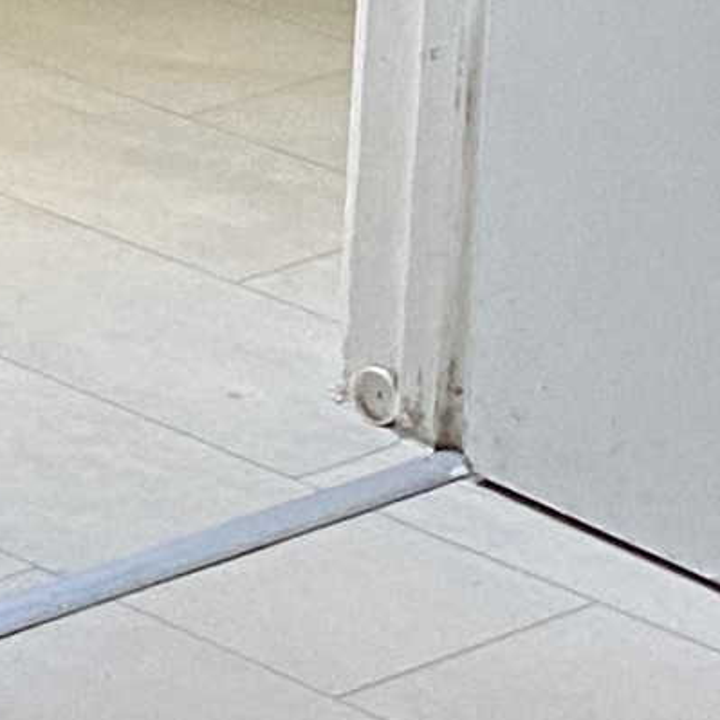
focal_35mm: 232
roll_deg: +0.9
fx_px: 5459
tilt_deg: -9.9
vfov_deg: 7.2
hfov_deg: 6.6
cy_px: -928
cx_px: -1703
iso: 125
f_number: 1.8
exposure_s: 1/60
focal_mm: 4.25
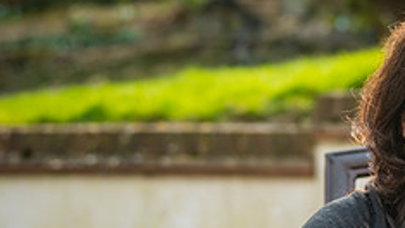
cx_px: 407
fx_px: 1460
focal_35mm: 136
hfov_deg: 15.5
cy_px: 130
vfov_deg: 8.9
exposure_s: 1/800
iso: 450
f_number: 2.2
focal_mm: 48
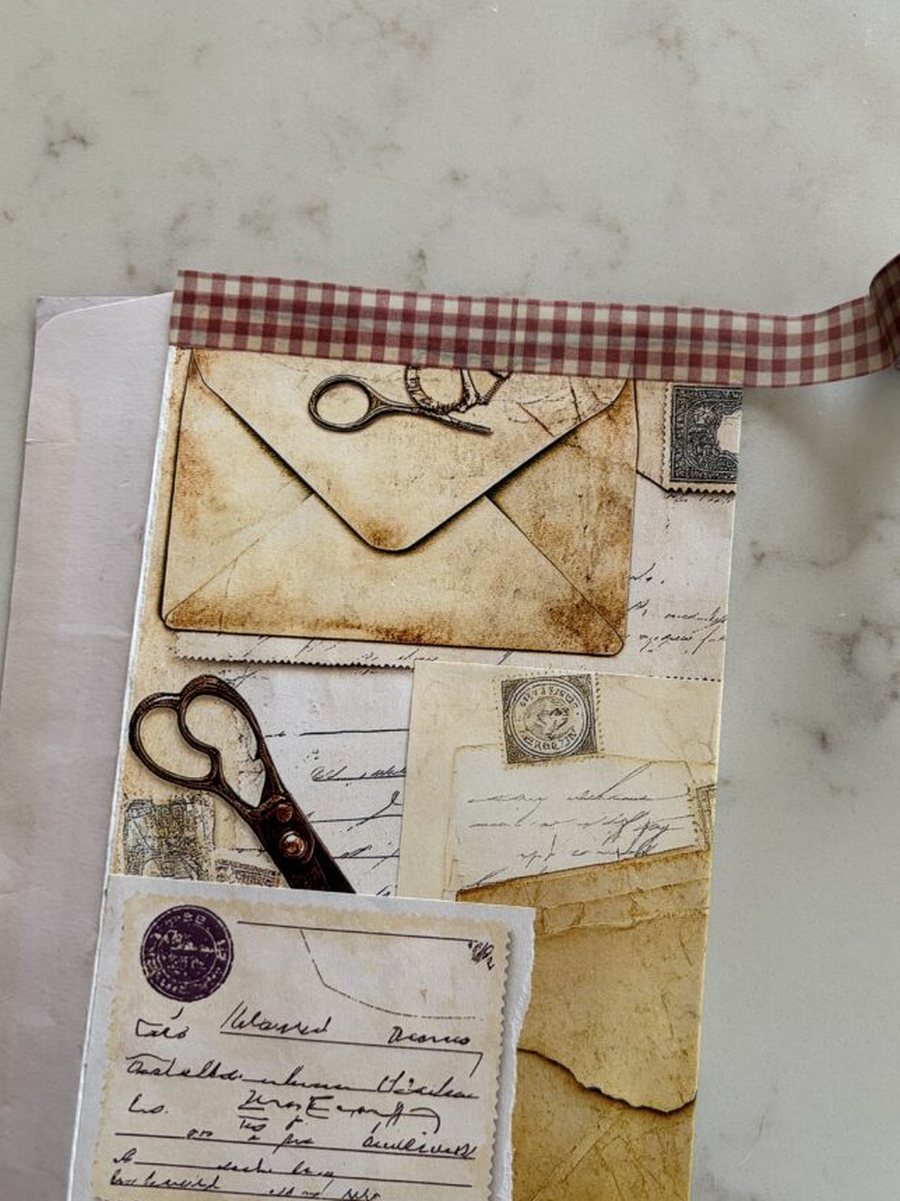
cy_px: 622
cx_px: 507
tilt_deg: -84.5
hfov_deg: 45.3
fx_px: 1075
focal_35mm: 31
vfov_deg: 58.3
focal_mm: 5.96
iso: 160
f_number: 1.6
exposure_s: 1/50
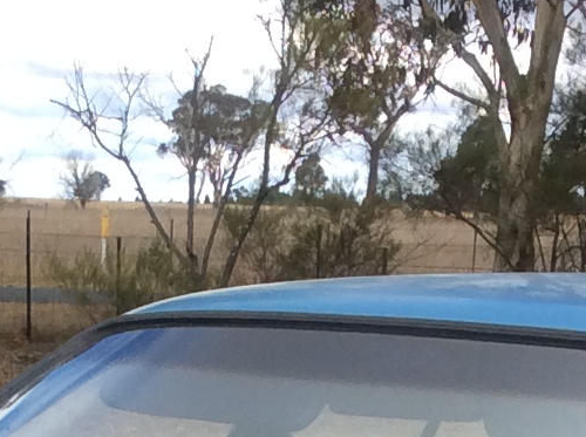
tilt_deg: -15.3
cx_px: 164
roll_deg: -2.0
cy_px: 931
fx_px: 2805
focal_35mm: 166
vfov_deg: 8.4
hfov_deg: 11.9
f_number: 2.4
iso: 32
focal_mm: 3.3
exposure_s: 1/389
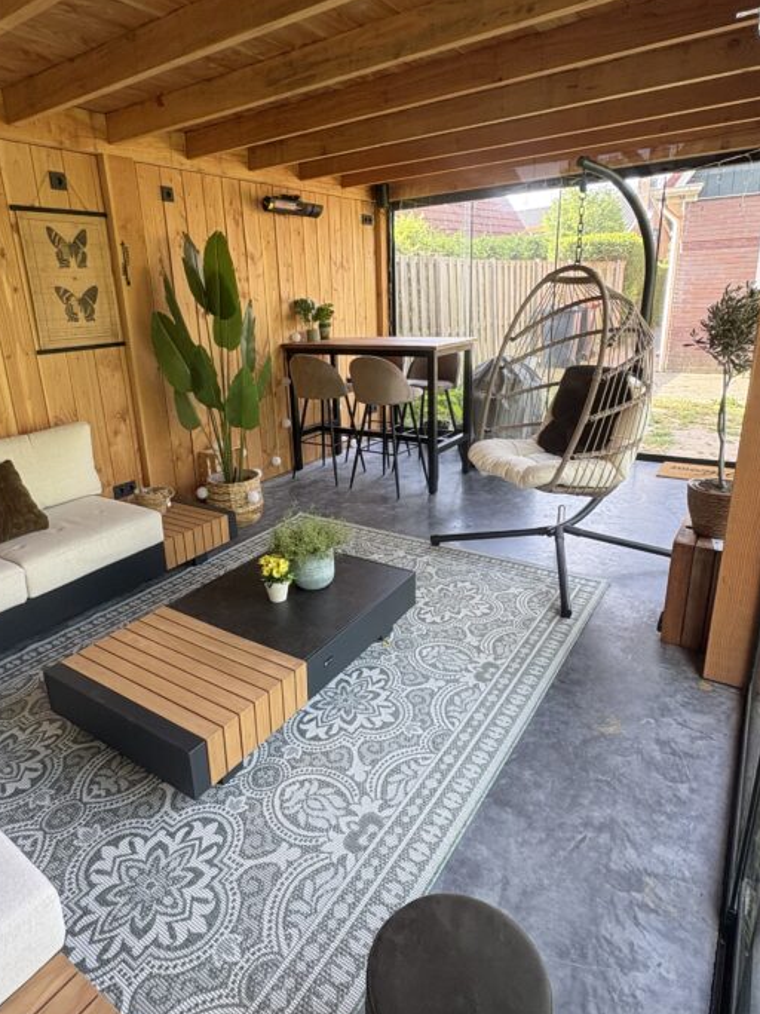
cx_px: 335
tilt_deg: -17.0
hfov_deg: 63.2
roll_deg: +2.5
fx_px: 615
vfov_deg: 78.9
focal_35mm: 21
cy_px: 481
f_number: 2.2
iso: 100
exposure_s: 1/99
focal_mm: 2.22
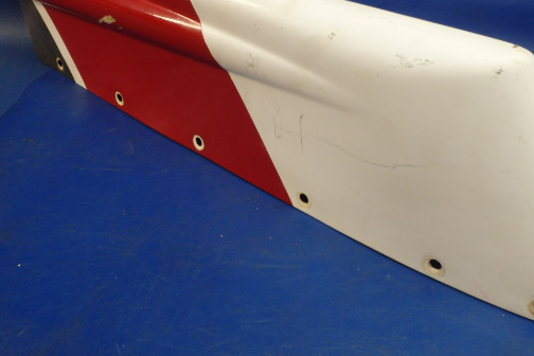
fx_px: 549
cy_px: 135
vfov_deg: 35.8
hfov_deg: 51.8
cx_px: 298
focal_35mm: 37
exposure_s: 1/40
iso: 200
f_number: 3.9
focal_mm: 5
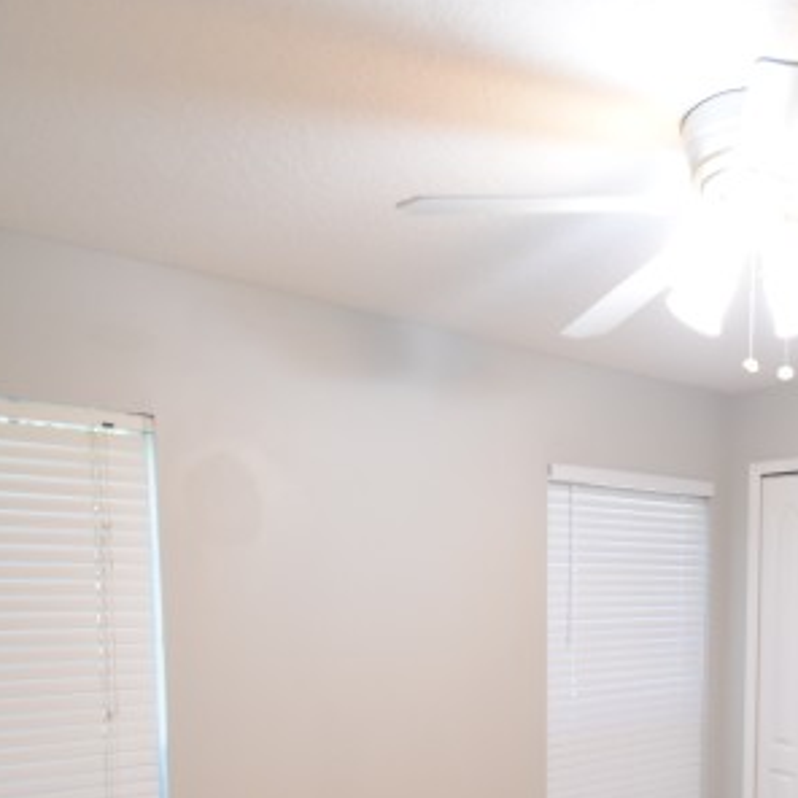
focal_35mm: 31
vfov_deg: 49.5
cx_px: 698
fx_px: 809
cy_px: 636
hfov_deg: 47.8
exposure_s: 1/60
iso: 1400
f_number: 3.5
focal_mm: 10
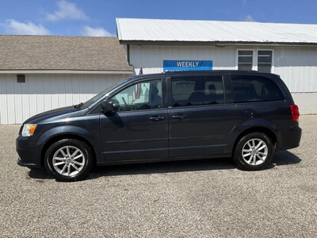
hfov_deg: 61.7
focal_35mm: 29
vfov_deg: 48.2
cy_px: 119
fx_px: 266
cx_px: 158
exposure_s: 1/2427
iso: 25
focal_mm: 3
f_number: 1.8
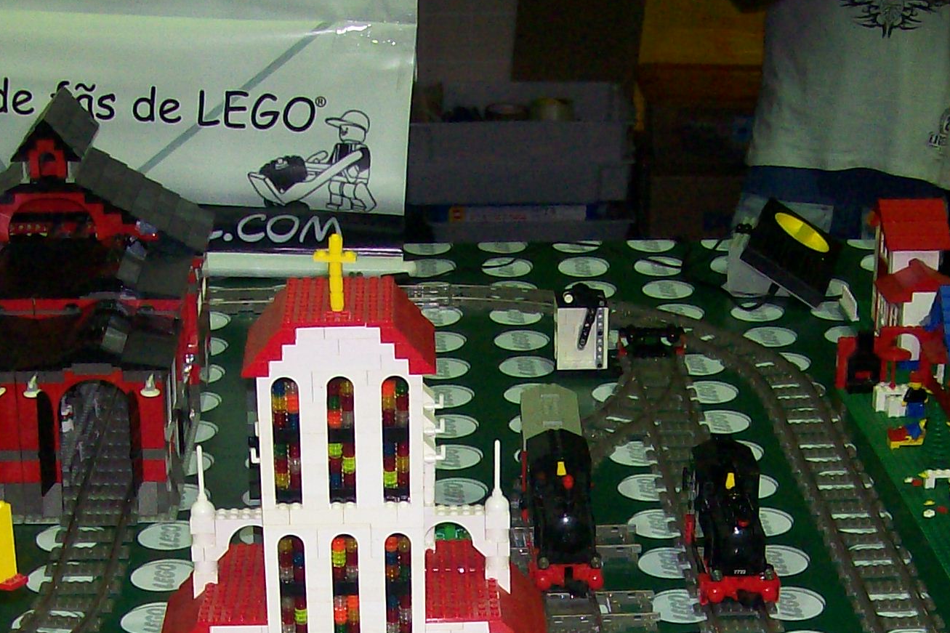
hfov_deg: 23.1
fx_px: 2322
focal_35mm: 88
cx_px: 483
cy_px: 828
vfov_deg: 14.8
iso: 140
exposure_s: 1/64
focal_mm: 6
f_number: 2.7
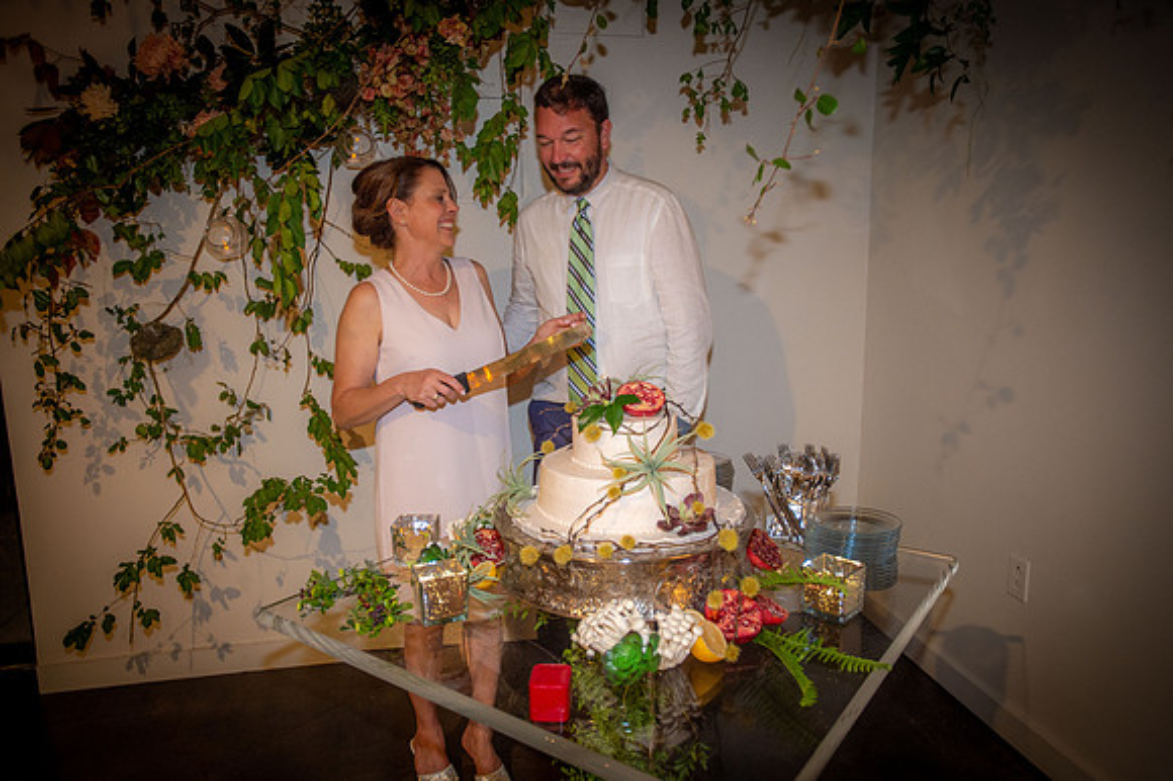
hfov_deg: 73.8
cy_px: 390
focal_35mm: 24
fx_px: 782
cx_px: 586
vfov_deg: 53.1
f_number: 2.8
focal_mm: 24
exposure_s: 1/50
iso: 1600
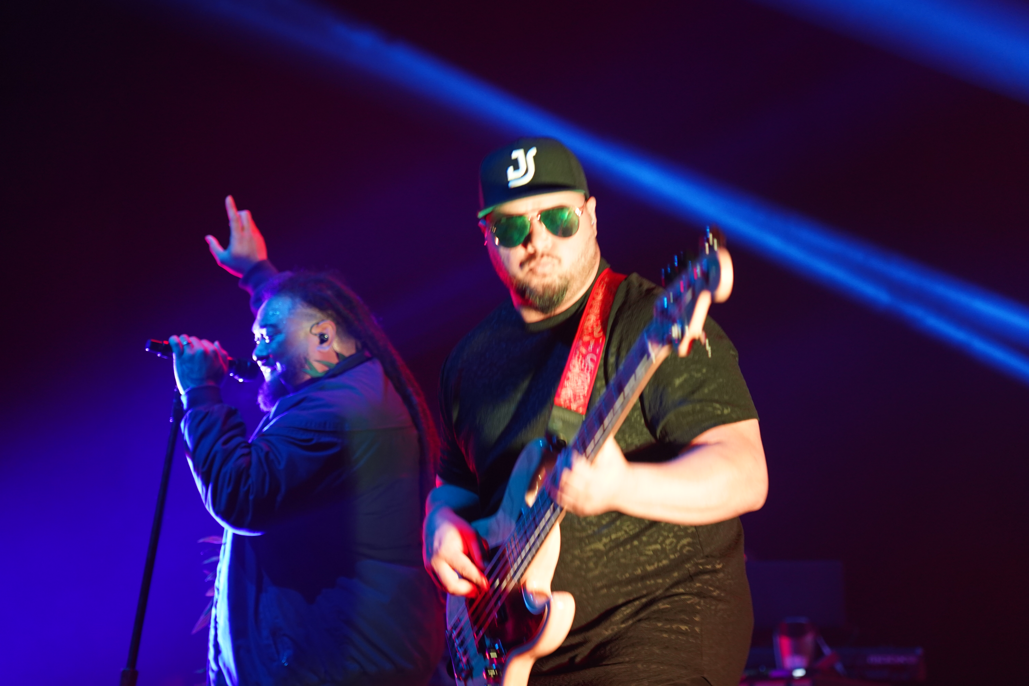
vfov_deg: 13.0
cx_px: 514
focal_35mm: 105
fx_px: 3001
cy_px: 343
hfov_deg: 19.5
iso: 2000
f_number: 4
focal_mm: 105
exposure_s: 1/125
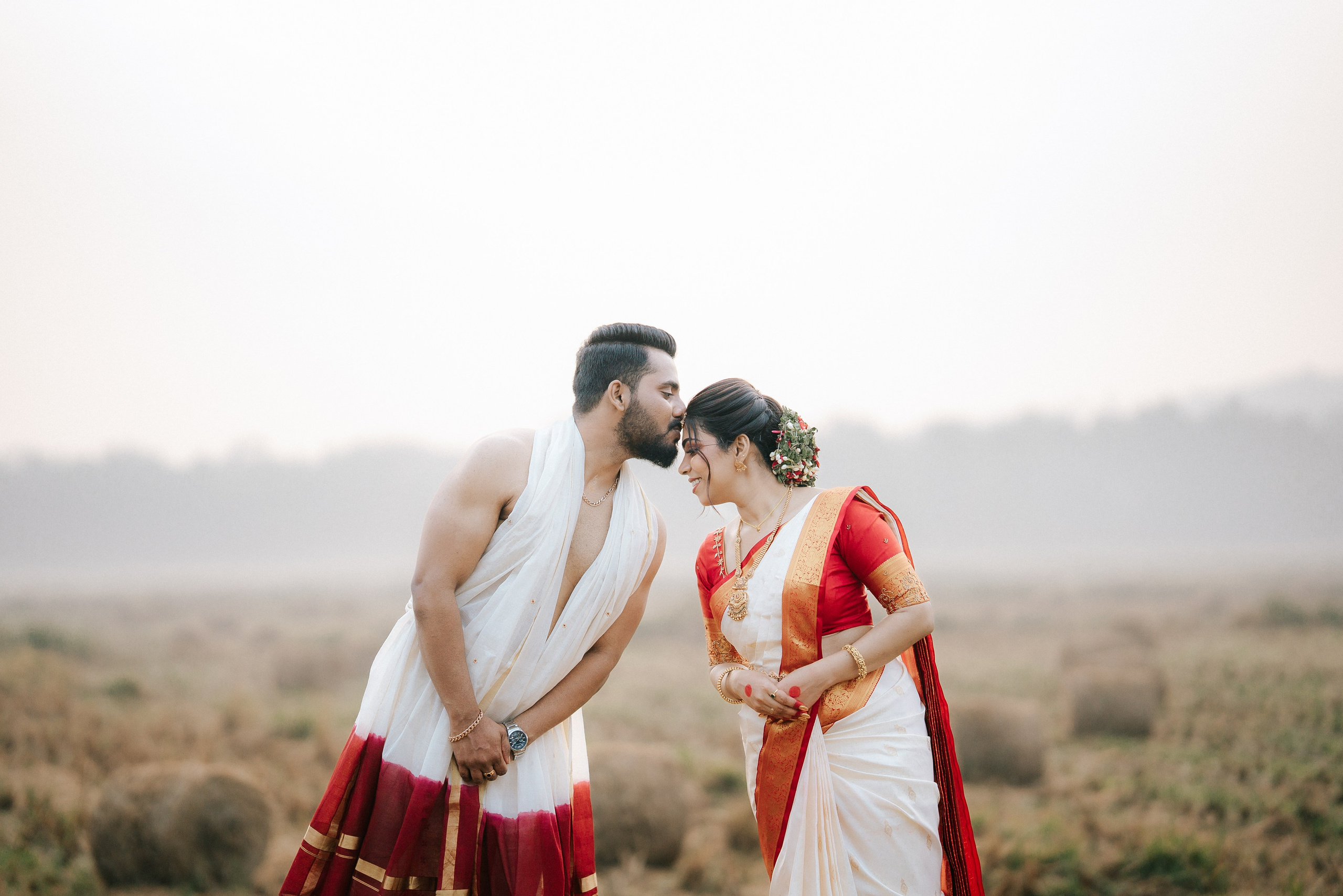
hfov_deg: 23.9
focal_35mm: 85
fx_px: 3171
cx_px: 672
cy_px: 448
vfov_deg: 16.1
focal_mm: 85
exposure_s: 1/3200
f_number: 1.4
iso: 500
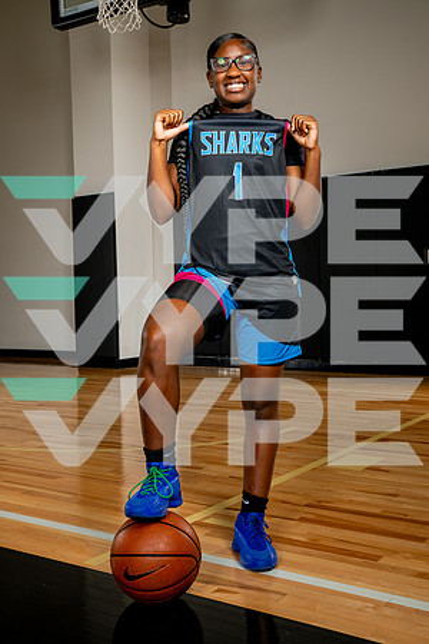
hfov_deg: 30.5
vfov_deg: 44.5
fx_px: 786
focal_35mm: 44
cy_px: 322
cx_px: 214
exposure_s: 1/500
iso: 250
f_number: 8
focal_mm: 44
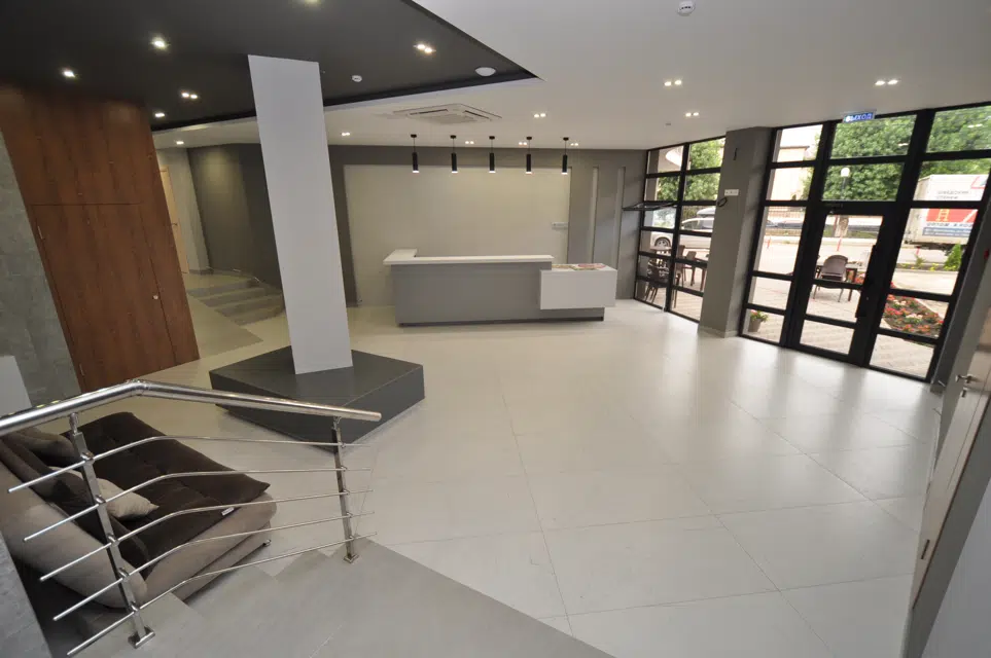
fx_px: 412
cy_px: 329
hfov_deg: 100.4
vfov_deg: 77.2
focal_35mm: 15
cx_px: 496
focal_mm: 10
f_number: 4
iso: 400
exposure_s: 1/60
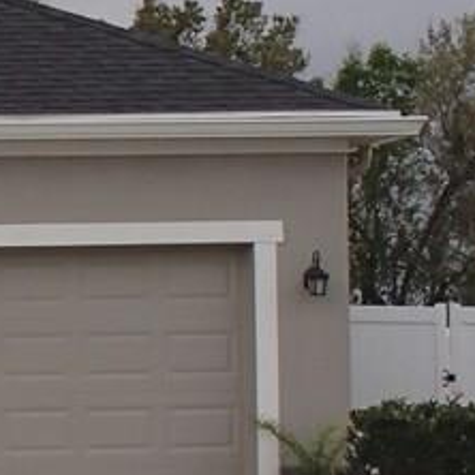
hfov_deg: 9.6
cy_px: 338
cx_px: -321
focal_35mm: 175
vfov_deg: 10.0
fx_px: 2717
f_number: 4.8
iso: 100
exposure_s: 1/320
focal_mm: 7.73
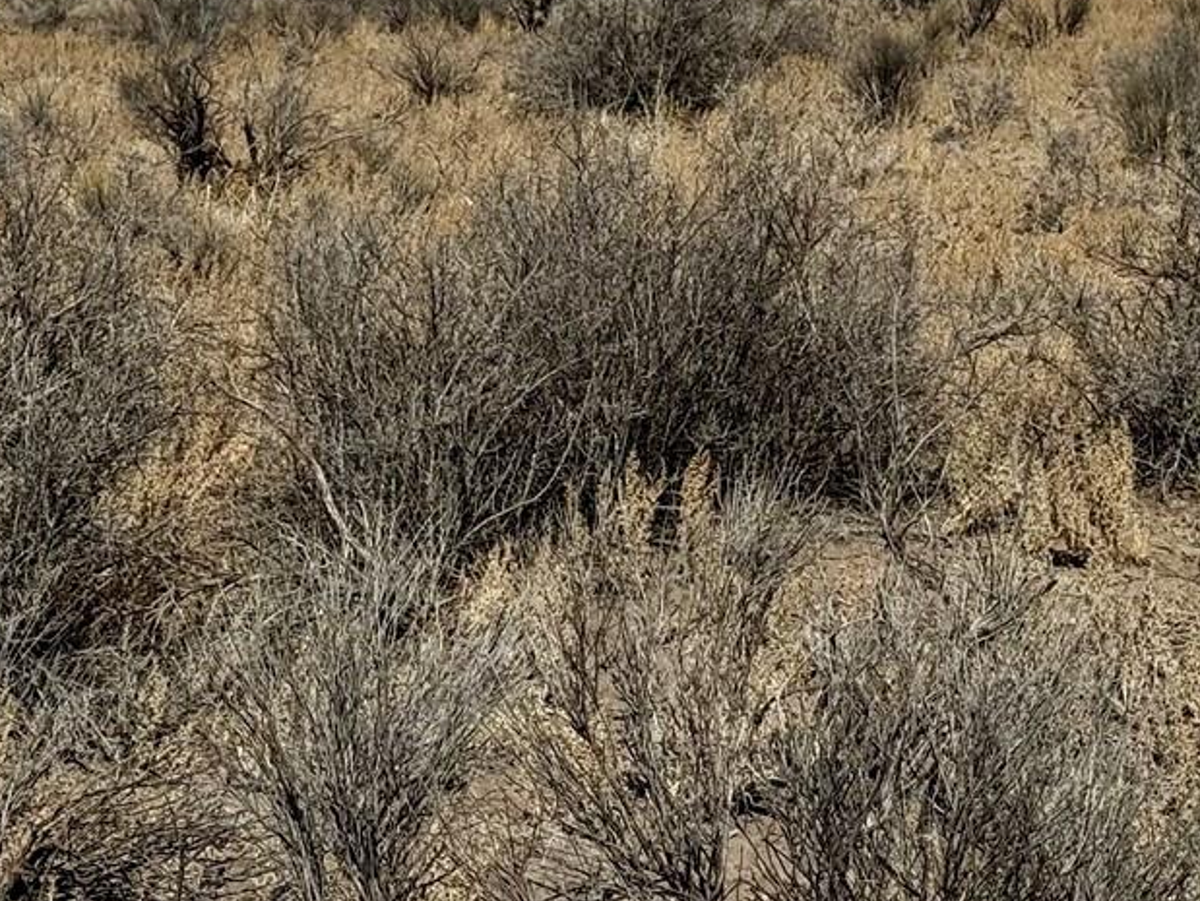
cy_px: -169
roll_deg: +0.0
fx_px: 4301
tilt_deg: -1.2
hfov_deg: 15.9
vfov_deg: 11.7
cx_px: 626
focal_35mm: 124
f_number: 1.78
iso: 64
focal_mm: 6.76
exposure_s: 1/10526
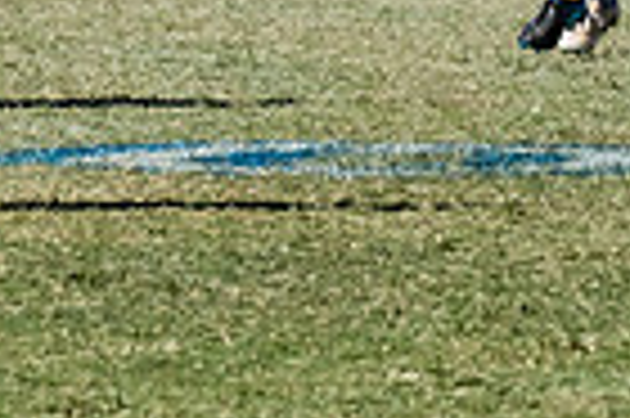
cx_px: 990
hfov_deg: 1.6
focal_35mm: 1289
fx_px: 22531
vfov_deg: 1.1
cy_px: -394
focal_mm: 240
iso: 800
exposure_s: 1/1600
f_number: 13
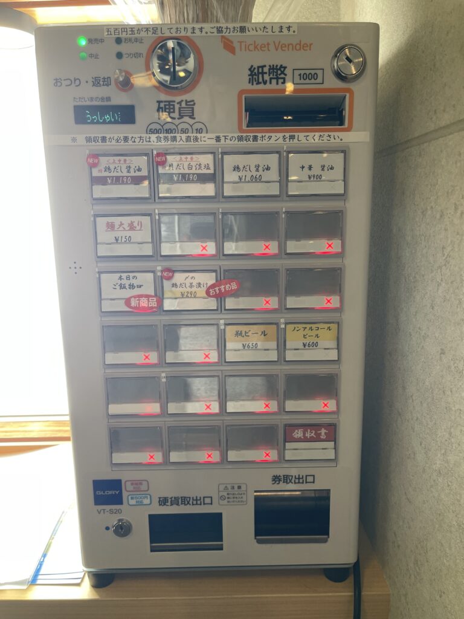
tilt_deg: -11.6
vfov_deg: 69.4
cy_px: 310
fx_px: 447
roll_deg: +1.2
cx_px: 232
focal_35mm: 25
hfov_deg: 54.9
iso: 100
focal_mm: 5.1
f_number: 1.6
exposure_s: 1/100
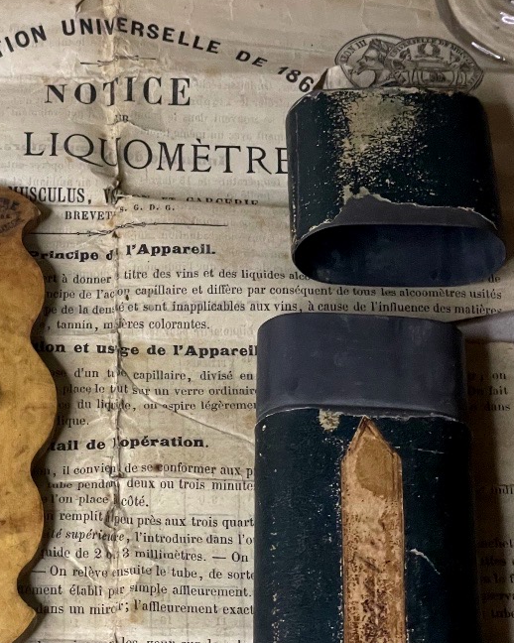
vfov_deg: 20.3
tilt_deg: -63.3
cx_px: 97
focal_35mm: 94
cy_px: 424
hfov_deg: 16.2
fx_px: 1788
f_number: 2
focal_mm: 6
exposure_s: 1/50
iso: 320
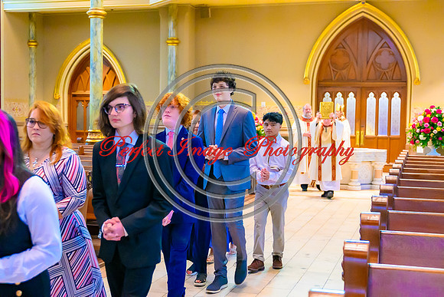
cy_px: 148
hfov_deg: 38.9
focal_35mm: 51
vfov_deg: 26.5
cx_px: 222
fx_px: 629
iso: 3600
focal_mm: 34
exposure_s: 1/125
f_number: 2.8
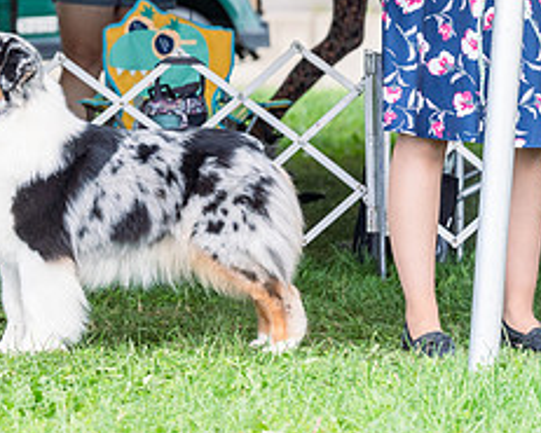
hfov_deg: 4.8
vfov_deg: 3.8
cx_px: -102
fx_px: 6455
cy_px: -73
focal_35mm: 403
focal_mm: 147
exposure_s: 1/640
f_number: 4.5
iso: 400
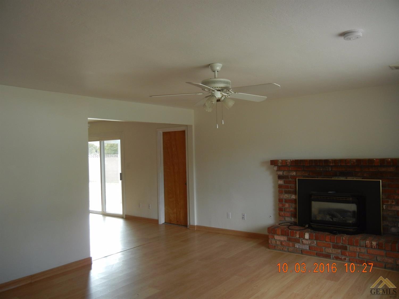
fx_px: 346
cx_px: 200
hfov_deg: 60.0
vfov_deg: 46.8
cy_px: 150
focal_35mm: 30
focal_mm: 5.4
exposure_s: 1/32
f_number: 3.5
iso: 160
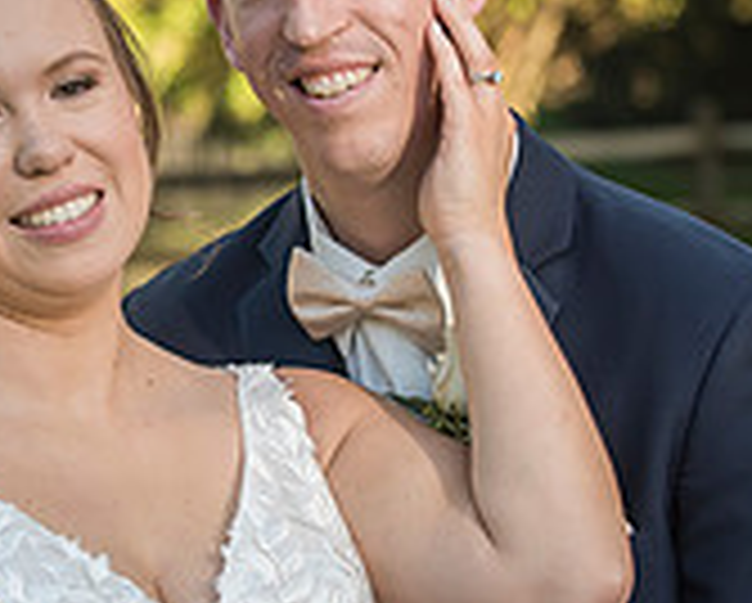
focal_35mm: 240
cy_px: 280
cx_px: 112
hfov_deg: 8.0
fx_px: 5348
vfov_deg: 6.5
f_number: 4
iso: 800
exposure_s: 1/1000
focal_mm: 70
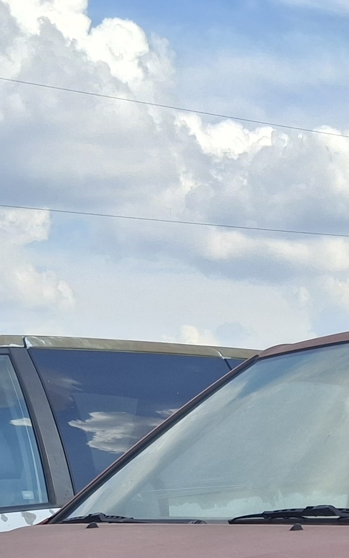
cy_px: 722
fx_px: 1446
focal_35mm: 95
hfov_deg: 13.5
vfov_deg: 20.1
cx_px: 391
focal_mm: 4.69
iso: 32
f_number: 1.8
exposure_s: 1/1555
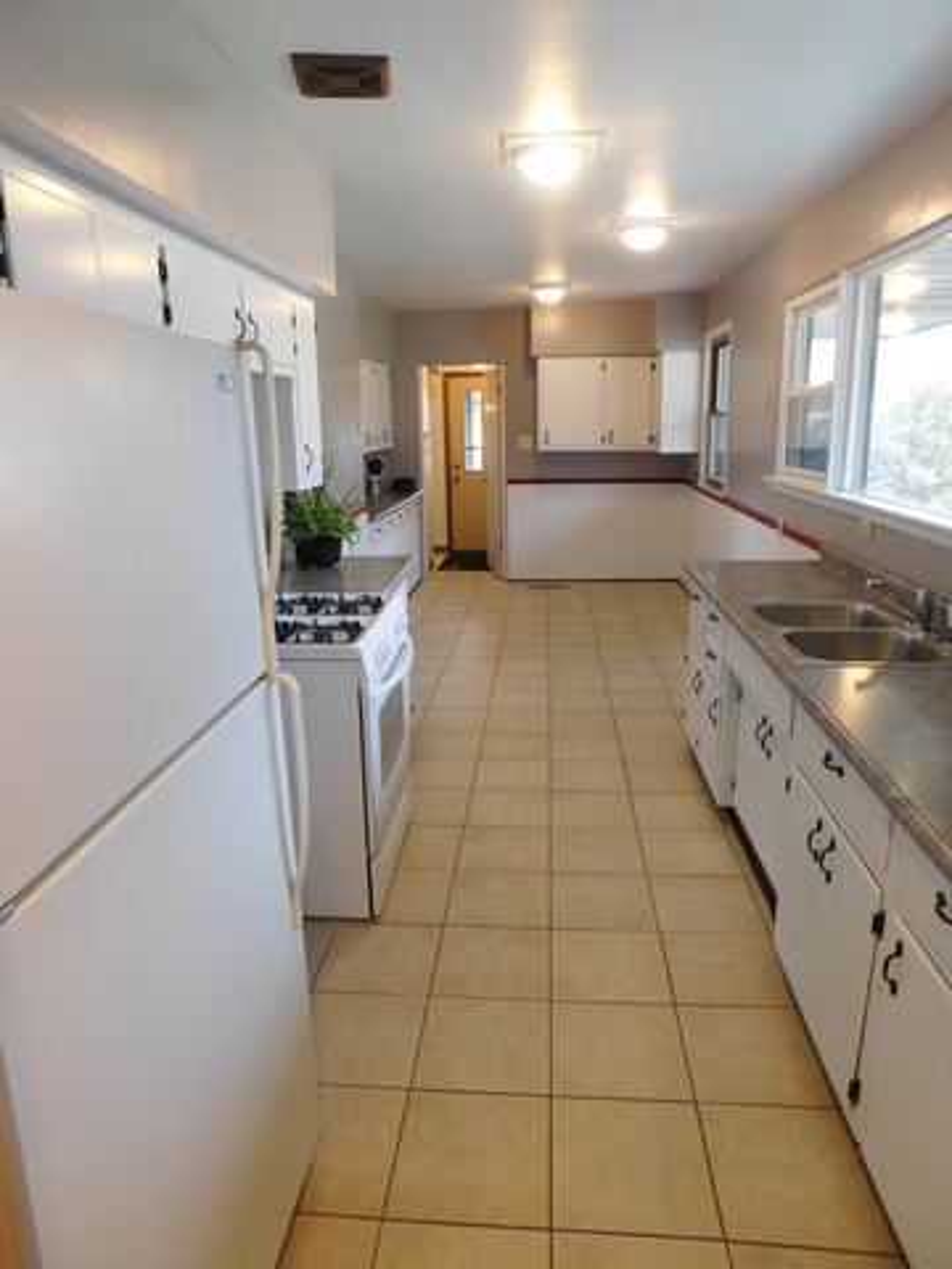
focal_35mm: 23
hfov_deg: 58.9
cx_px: 476
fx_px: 843
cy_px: 634
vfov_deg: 73.9
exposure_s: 1/30
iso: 280
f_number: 3
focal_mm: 4
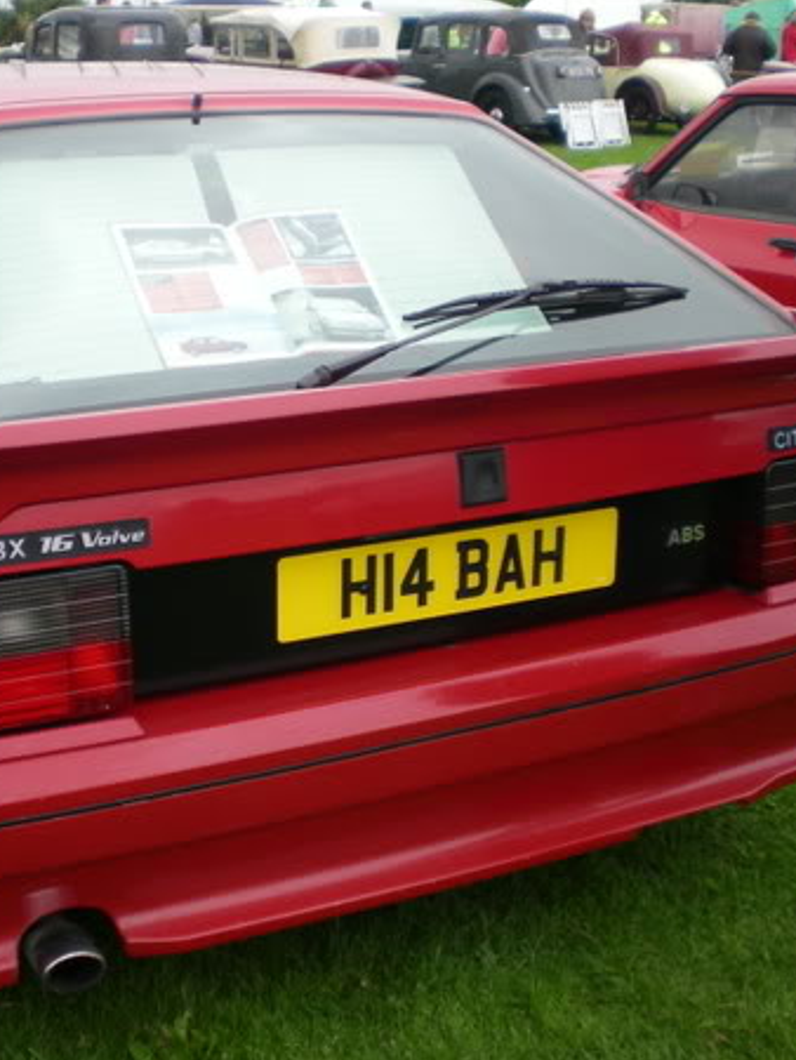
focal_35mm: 54
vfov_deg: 35.5
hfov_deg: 26.8
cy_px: 502
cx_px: 228
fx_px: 1654
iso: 50
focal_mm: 6.3
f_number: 3.1
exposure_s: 1/222
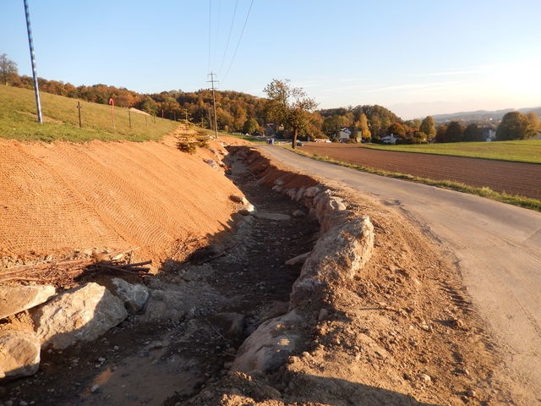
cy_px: 203
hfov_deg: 69.4
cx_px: 270
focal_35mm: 25
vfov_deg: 54.9
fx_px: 391
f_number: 3.4
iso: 125
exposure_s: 1/400
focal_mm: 4.5
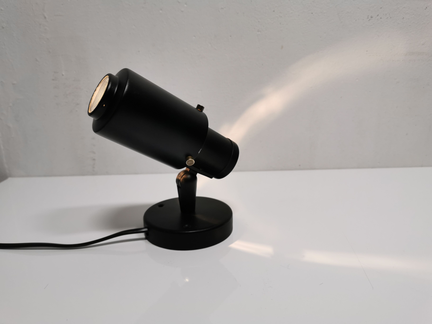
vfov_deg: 51.4
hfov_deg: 65.3
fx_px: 337
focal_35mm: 27
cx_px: 216
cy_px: 162
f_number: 1.8
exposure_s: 1/100
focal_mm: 5.58
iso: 80
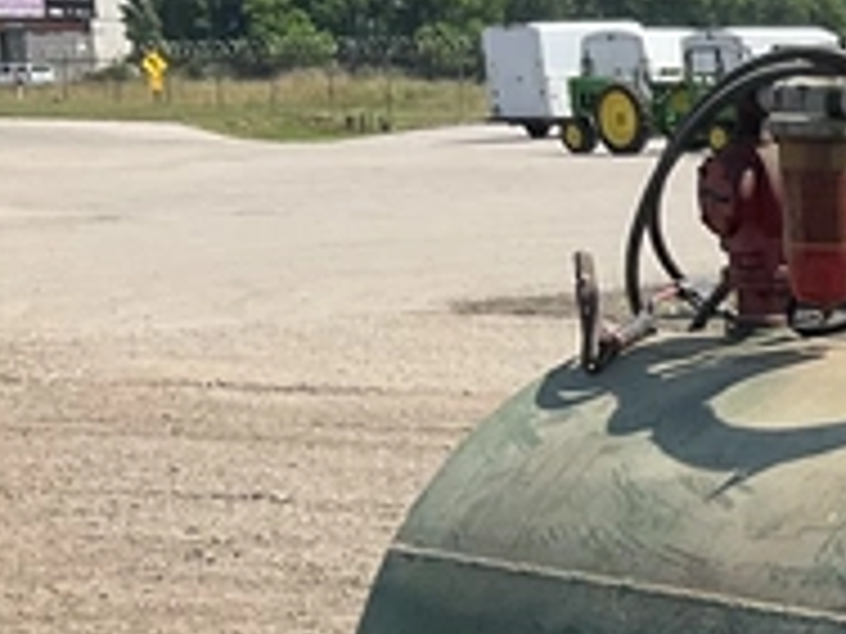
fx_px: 2835
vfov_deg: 12.2
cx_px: 1336
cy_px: 929
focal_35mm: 116
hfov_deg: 15.4
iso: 25
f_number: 1.8
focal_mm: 3
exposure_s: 1/1144
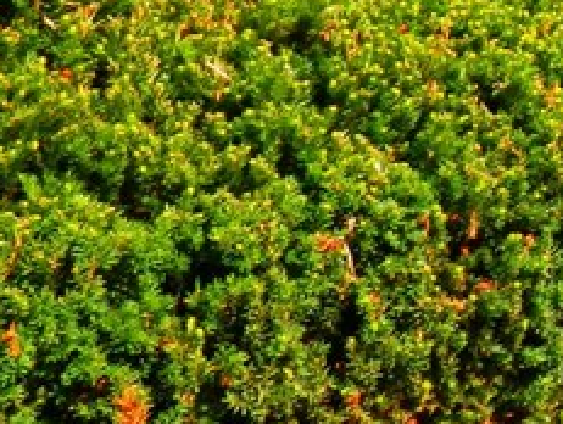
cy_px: -195
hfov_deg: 11.9
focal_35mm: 146
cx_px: 1175
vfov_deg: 9.9
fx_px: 2378
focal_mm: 6
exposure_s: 1/200
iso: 80
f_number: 3.4
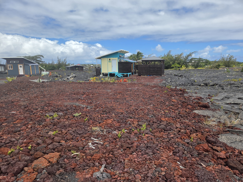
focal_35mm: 23
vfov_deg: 58.9
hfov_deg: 73.9
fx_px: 161
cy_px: 91
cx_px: 122
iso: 80
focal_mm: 5.4
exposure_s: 1/4558
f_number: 1.8
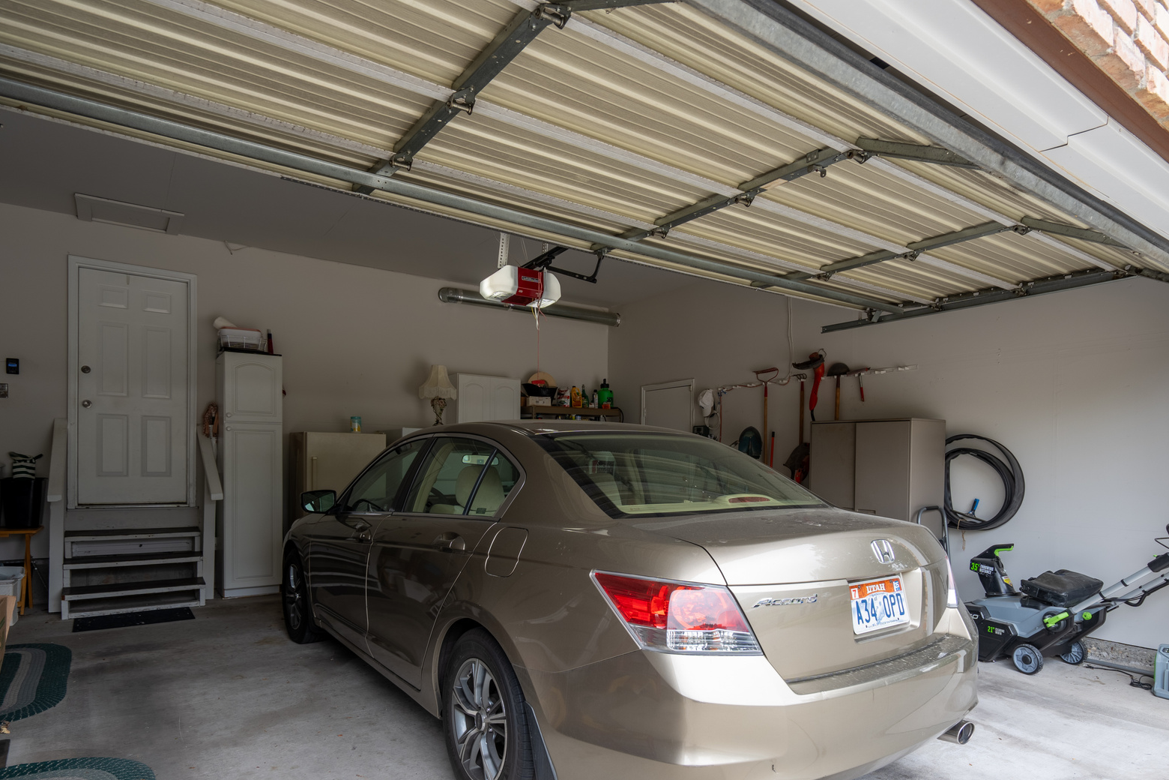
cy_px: 475
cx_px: 618
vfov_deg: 58.9
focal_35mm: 21
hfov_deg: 81.1
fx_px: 682
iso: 64
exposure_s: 1/1250
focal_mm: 16
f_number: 4.5
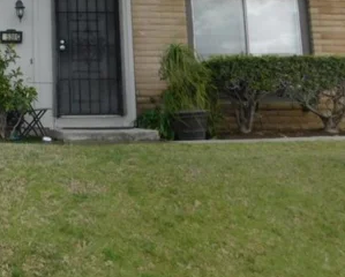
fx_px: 573
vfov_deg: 25.9
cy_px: 7
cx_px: -13
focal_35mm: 56
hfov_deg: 30.7
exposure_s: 1/800
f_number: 3
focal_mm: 4
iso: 125
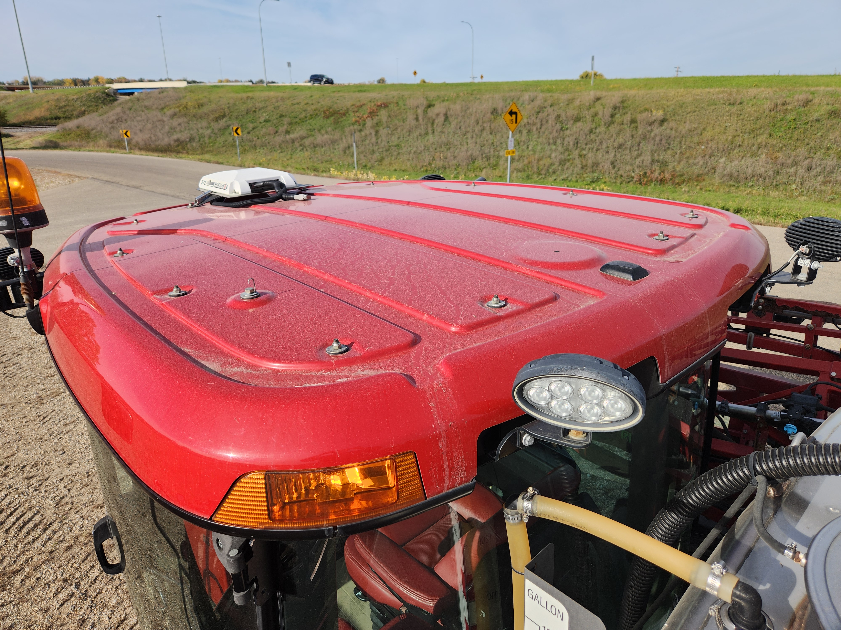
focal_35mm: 23
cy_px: 315
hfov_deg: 73.9
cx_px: 420
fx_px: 559
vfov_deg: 58.9
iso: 20
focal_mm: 5.4
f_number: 1.8
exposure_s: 1/1380
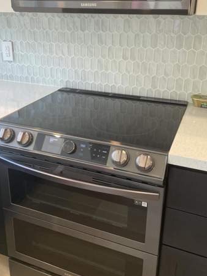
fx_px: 295
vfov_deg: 50.0
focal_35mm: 37
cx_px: 93
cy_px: 118
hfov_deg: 38.6
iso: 64
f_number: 1.6
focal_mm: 4.2
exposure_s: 1/60
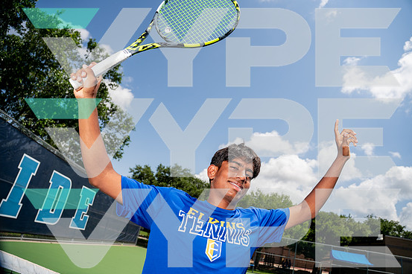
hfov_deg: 81.2
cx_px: 214
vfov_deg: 59.4
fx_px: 240
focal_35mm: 21
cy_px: 138
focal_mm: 20
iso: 100
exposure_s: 1/1600
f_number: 4
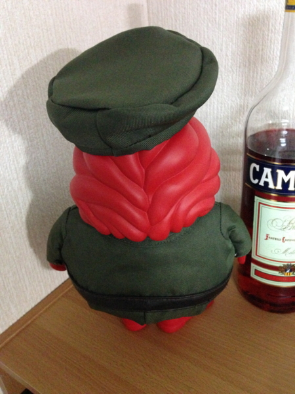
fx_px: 375
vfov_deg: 55.4
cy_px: 197
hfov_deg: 42.9
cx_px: 148
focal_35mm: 33
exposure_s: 1/15
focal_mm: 4.13
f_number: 2.4
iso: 800
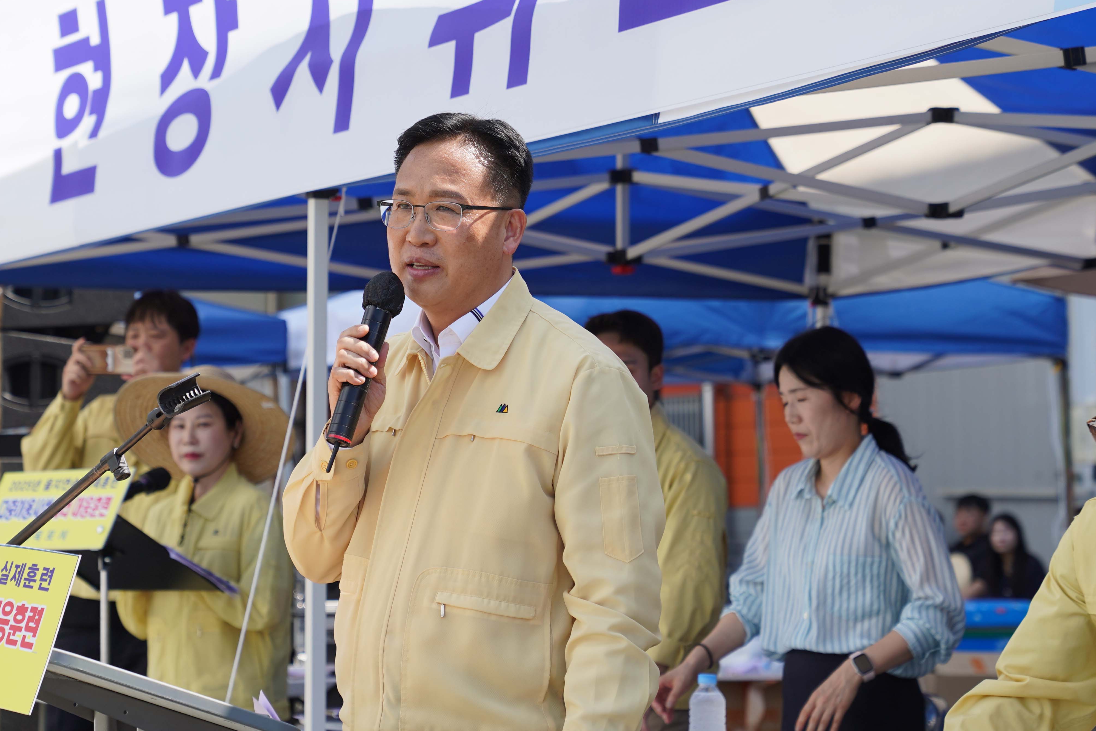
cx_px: 427
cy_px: 329
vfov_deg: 13.0
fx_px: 3197
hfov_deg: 19.4
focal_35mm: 105
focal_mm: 70
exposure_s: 1/640
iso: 125
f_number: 4
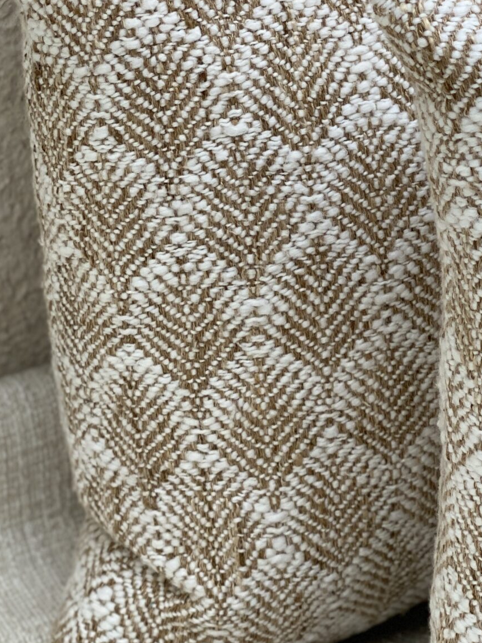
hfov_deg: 12.7
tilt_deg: -26.4
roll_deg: -5.2
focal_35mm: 116
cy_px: 5
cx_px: 419
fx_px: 2154
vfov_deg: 16.6
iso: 32
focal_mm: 6
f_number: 2
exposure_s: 1/122
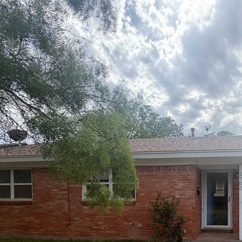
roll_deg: +0.5
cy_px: 201
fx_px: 221
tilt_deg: -1.0
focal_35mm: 28
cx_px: 201
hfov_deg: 52.7
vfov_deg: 52.7
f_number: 2.2
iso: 32
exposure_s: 1/770
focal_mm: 2.22
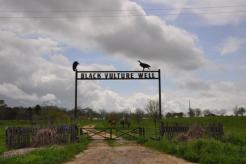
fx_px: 287
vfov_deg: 31.8
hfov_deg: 46.5
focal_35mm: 42
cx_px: 123
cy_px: 82
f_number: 13
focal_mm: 28
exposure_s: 1/160
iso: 200
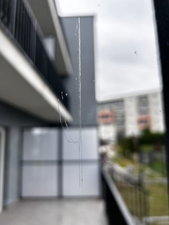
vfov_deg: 67.3
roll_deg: +1.9
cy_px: 112
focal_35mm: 26
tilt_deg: +9.3
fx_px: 169
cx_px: 84
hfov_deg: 53.1
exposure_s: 1/244
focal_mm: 5.7
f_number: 1.5
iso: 40
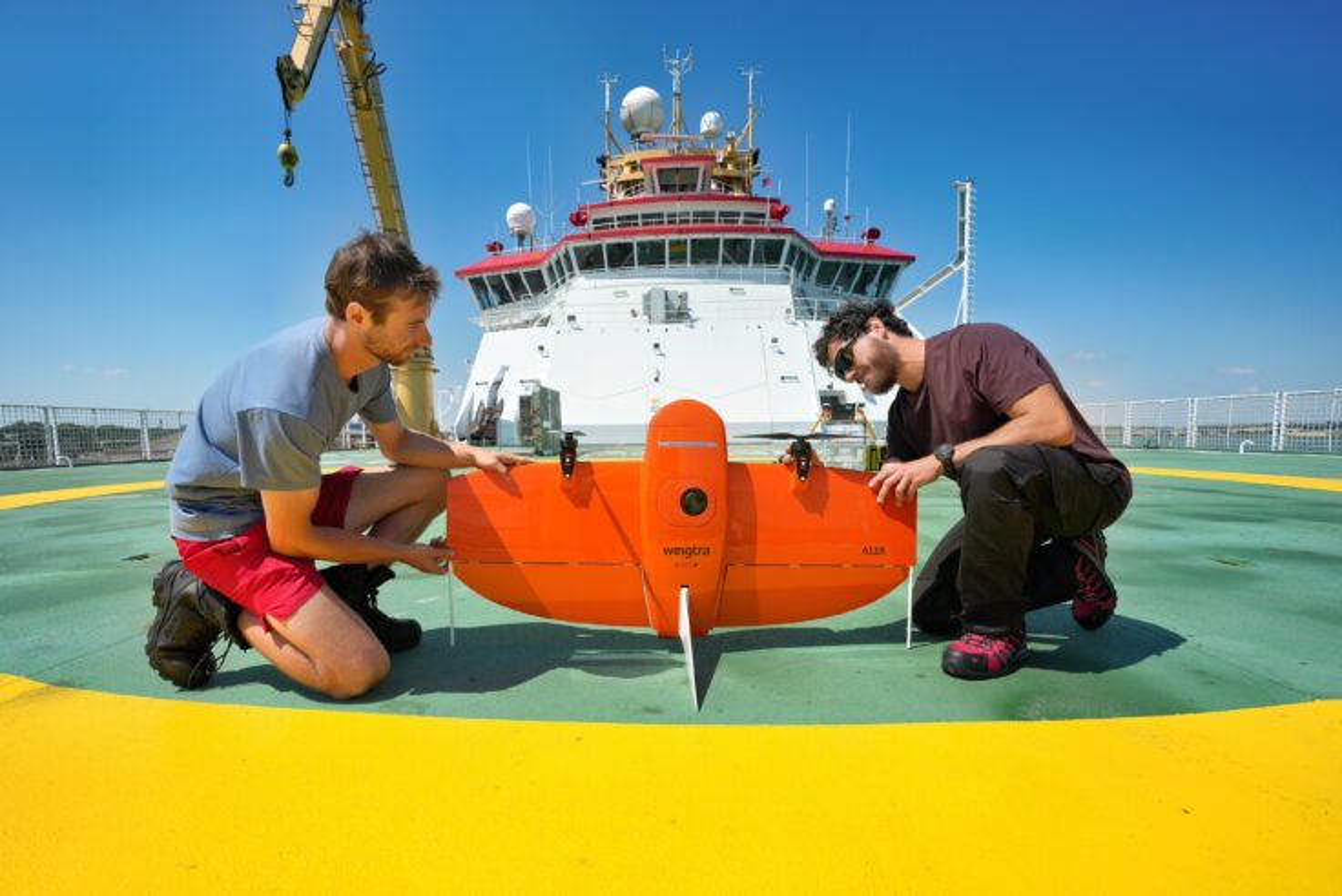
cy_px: 448
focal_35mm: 15
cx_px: 671
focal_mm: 15
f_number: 5
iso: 160
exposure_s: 1/2000
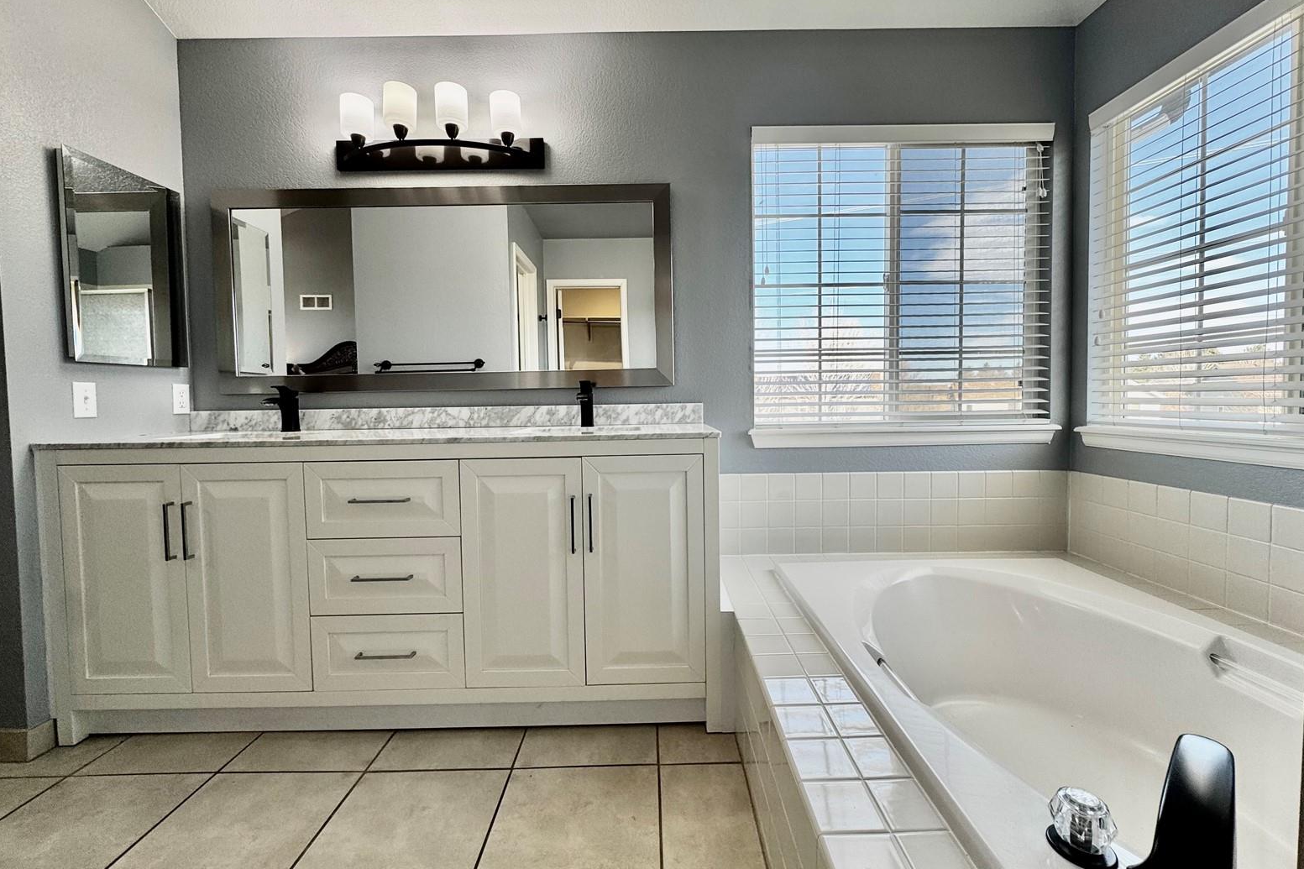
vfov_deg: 77.3
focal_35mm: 15
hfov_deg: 100.4
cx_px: 655
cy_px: 419
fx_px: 543
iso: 40
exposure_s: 1/120
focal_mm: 2.22
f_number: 2.2
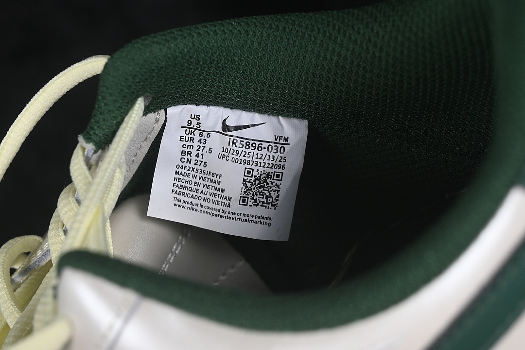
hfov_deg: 27.0
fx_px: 1094
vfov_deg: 18.2
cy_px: 175
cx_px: 262
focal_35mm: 75
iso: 160
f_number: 7.1
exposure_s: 1/80
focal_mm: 50
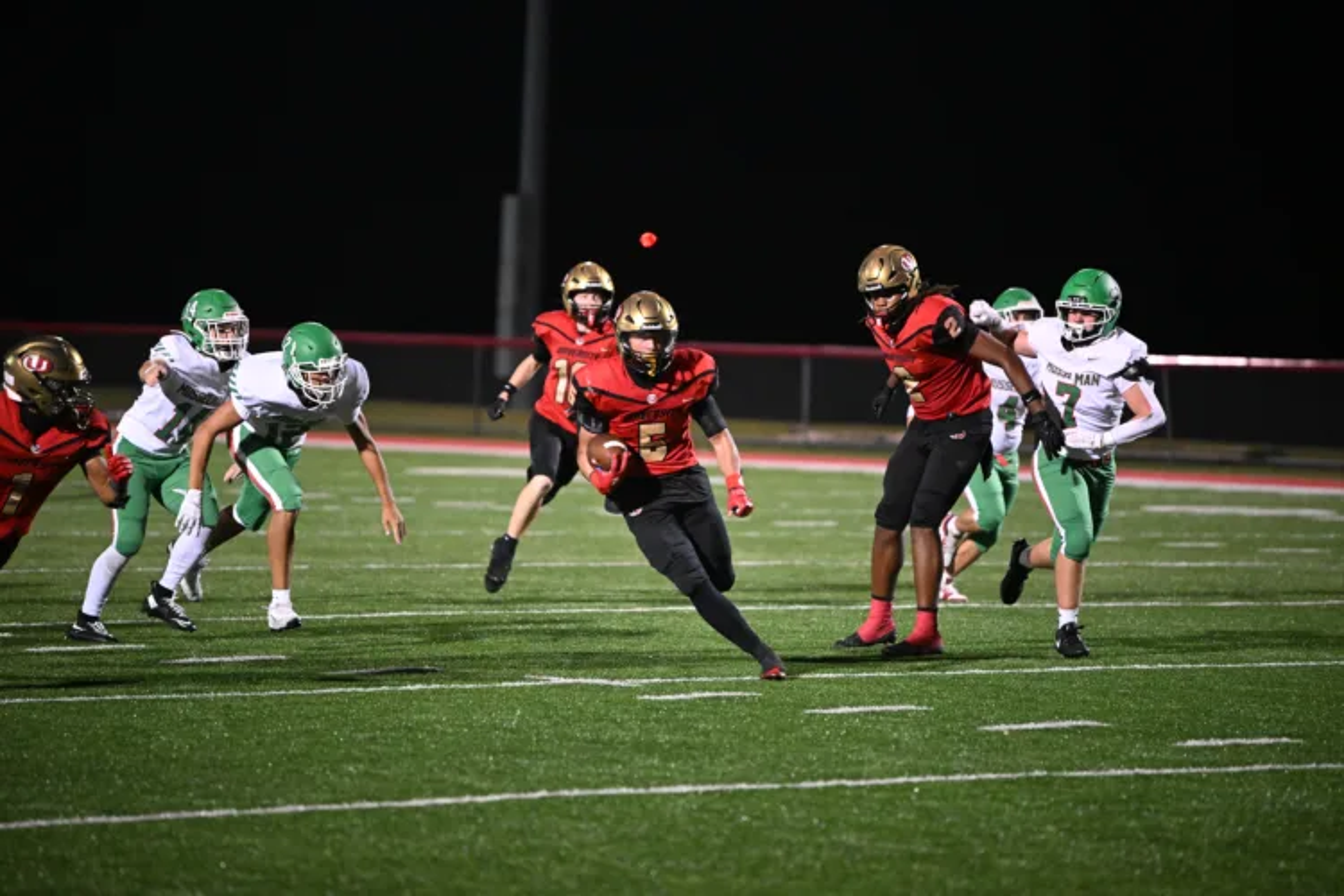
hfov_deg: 10.3
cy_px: 448
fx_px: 7466
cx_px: 672
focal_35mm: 200
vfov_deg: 6.9
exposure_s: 1/1000
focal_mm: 200
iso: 10000
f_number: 2.8
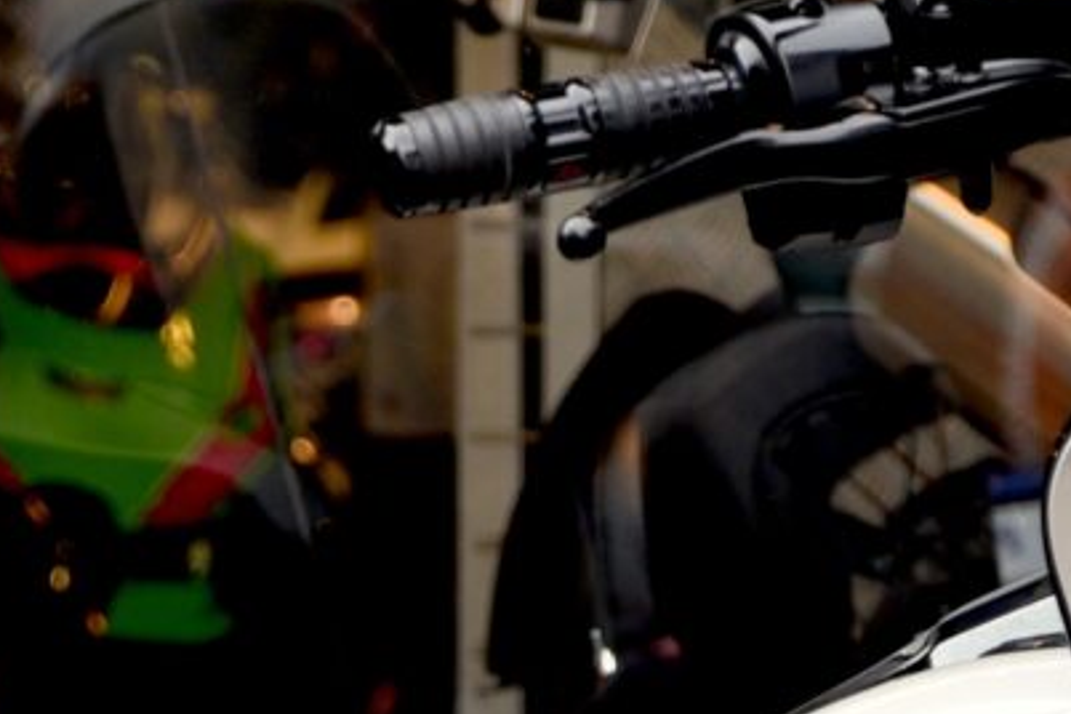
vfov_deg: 3.5
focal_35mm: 395
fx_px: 11750
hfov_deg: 5.2
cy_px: 1259
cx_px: 522
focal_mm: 62
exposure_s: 1/60
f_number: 3.2
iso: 200
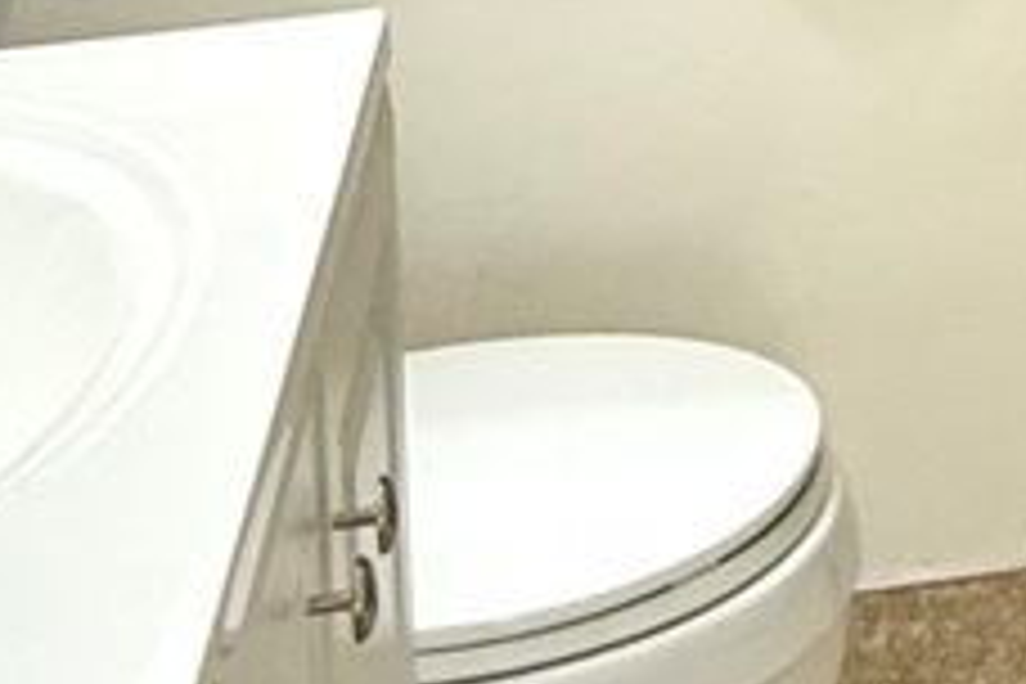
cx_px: 1341
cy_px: -814
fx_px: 2793
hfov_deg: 19.2
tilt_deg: -1.8
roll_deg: +0.5
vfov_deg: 12.0
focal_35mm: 98
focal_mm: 2.22
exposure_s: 1/60
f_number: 2.2
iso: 200
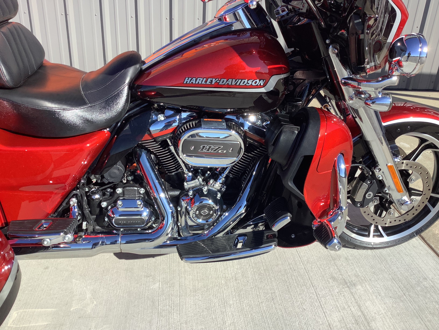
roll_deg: -4.7
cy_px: 165
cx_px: 220
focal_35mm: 31
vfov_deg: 45.4
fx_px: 393
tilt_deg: -22.6
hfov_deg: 58.4
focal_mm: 3.3
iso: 25
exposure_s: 1/926
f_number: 2.4
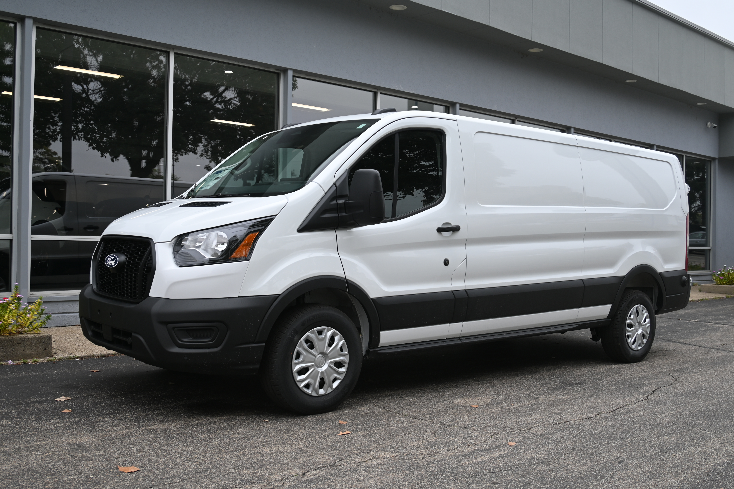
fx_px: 933
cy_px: 244
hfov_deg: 43.0
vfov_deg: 29.4
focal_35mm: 46
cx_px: 367
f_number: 5.6
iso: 110
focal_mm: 30.5
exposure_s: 1/250
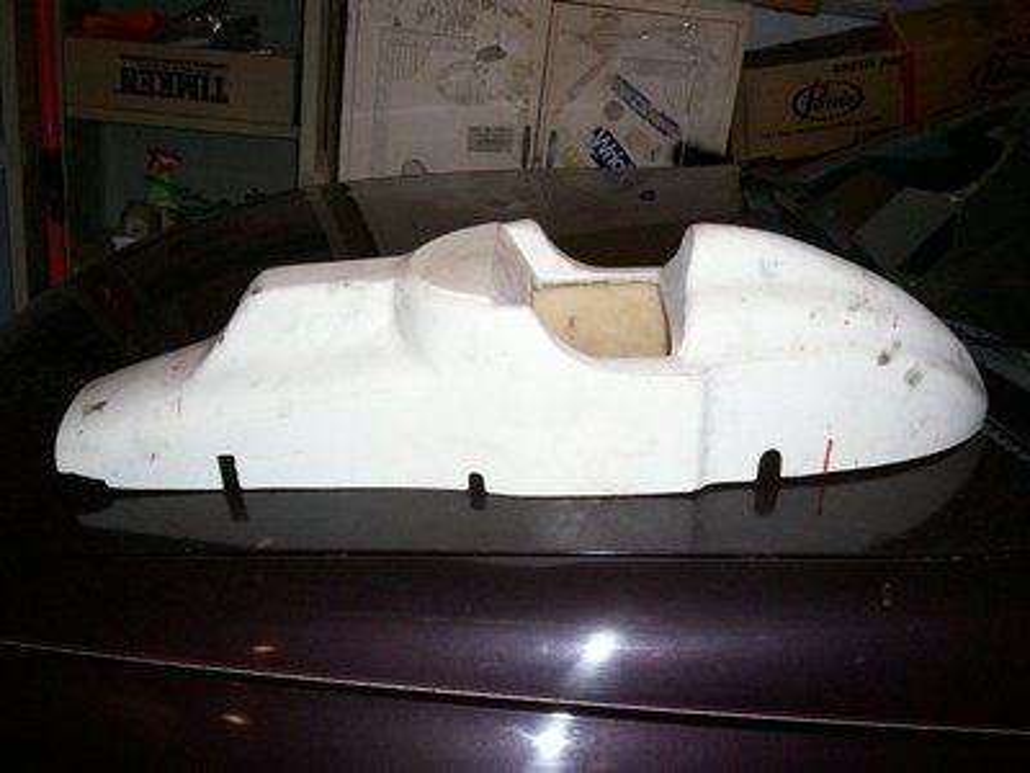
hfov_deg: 51.4
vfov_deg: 39.7
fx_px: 1071
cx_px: 515
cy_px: 386
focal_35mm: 36
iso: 140
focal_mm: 5.9
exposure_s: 1/64
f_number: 4.5
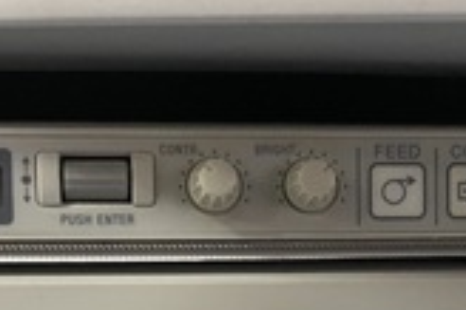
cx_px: 202
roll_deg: -0.3
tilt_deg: -16.2
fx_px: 853
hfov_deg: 30.5
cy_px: 415
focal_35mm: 66
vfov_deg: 18.9
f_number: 1.6
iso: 640
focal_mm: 4.2
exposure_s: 1/30
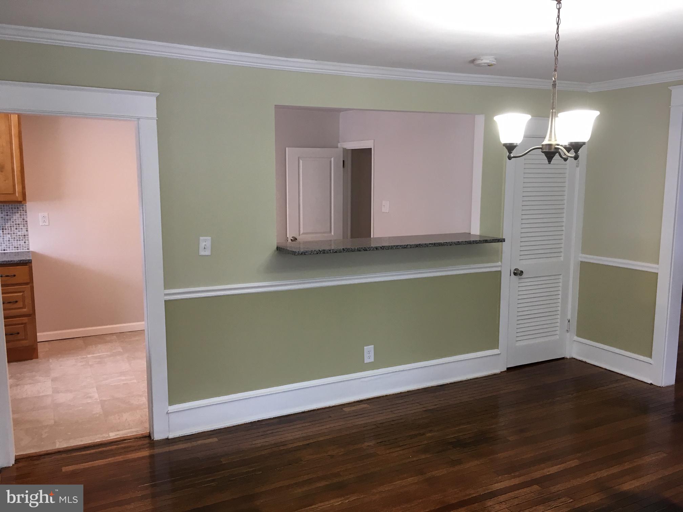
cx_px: 342
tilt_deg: -7.8
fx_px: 572
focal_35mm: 29
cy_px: 256
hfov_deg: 61.7
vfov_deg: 48.2
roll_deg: +0.6
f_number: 2.2
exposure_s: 1/30
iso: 64
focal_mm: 4.15
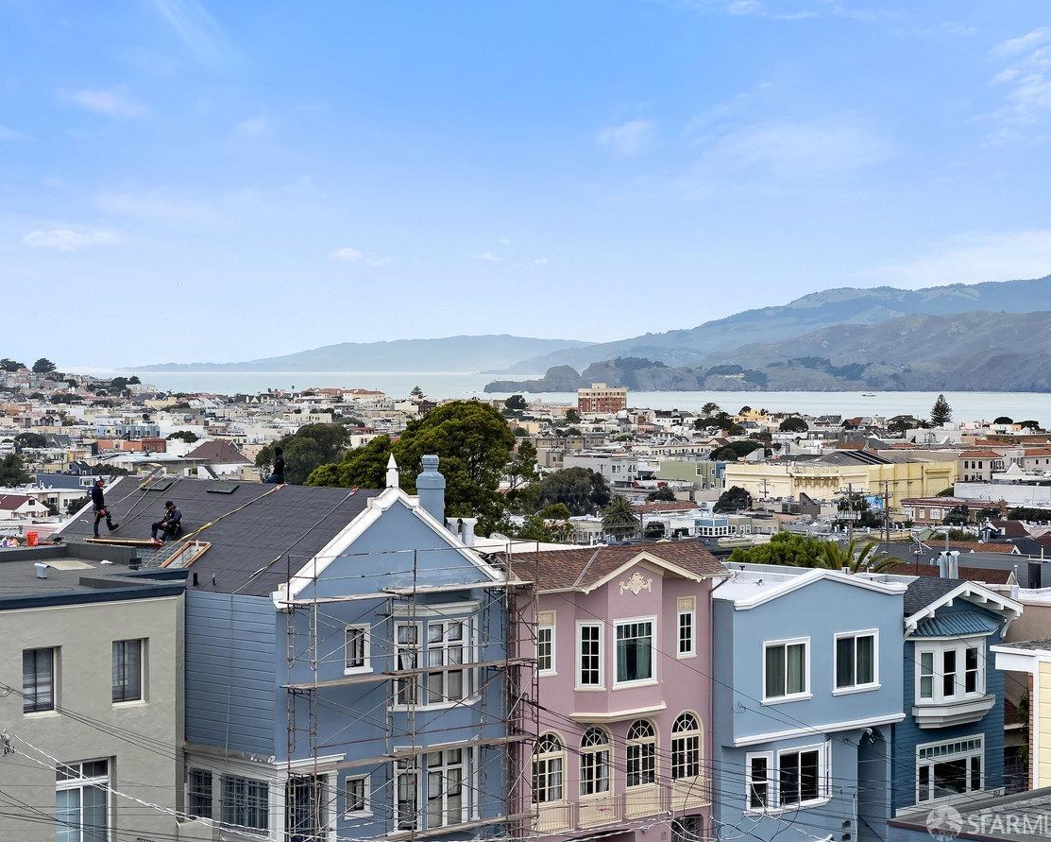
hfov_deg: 23.6
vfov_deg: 19.0
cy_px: 420
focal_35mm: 81
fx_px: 2520
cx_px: 509
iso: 32
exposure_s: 1/340
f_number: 2.8
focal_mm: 9
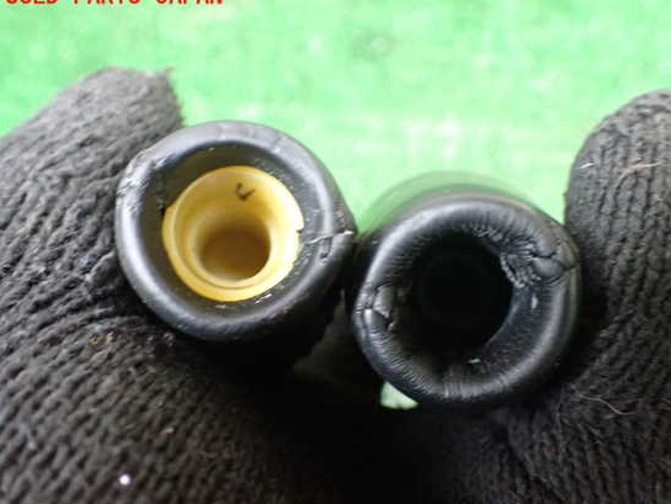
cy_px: 258
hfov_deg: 55.2
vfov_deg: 43.0
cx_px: 368
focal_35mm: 33
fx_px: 640
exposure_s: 1/50
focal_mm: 5.4
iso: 800
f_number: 2.3
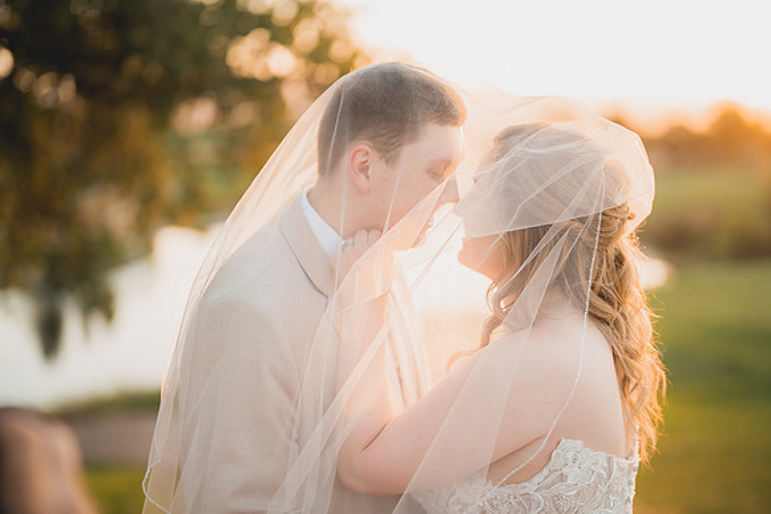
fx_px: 1071
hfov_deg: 39.6
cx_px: 386
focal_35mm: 50
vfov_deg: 27.0
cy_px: 257
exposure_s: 1/400
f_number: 1.2
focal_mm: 50
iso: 125
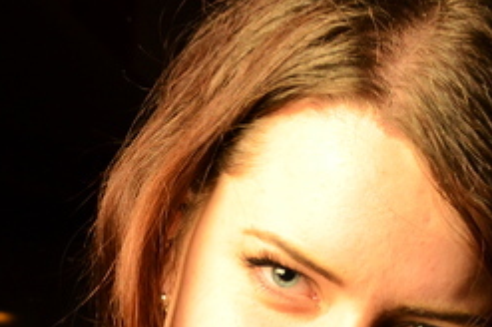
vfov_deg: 11.2
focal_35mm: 119
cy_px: 411
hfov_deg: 16.8
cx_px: 520
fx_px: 1624
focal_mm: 28
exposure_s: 1/160
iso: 1250
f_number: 6.3
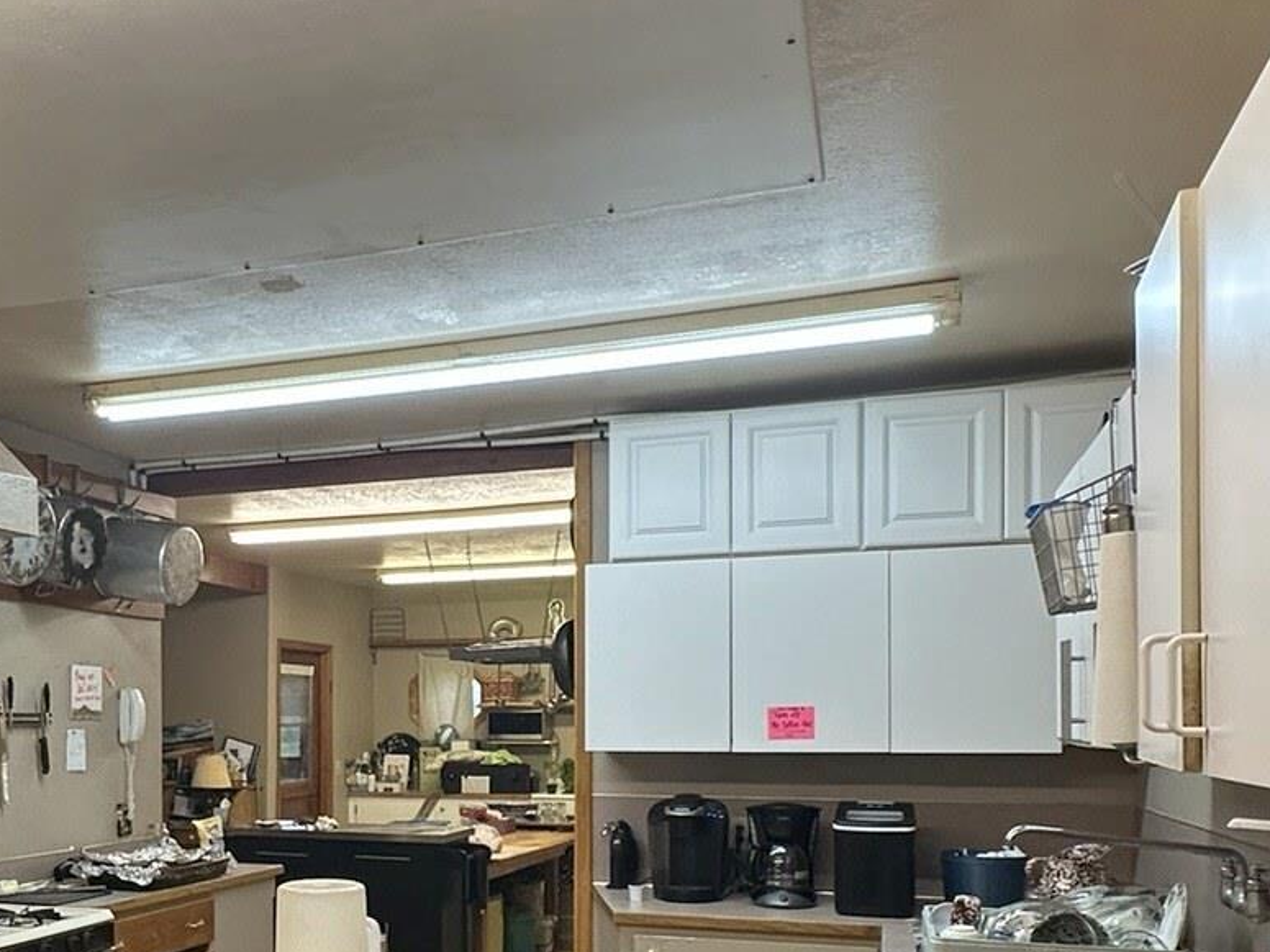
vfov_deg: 37.6
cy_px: 726
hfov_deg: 48.4
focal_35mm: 37
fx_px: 1357
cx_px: 329
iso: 250
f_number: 2.2
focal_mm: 2.22
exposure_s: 1/120
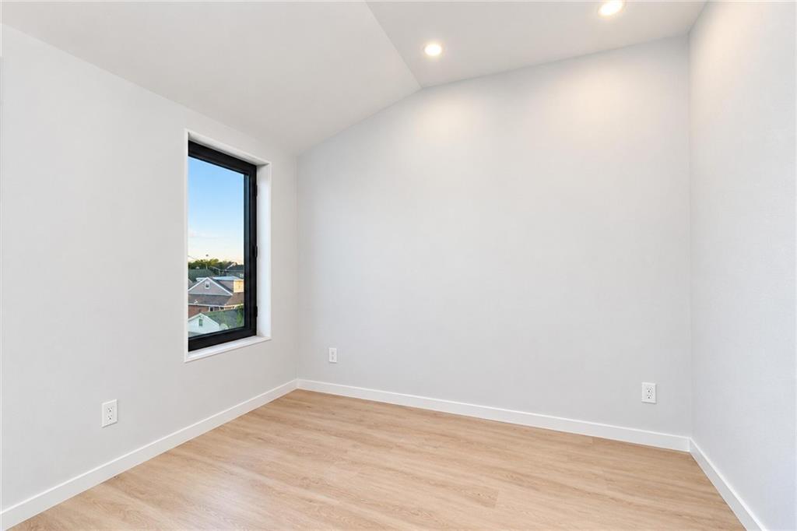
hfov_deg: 100.4
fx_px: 332
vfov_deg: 77.3
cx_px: 398
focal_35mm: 15
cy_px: 266
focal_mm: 10
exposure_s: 1/60
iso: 1250
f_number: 8
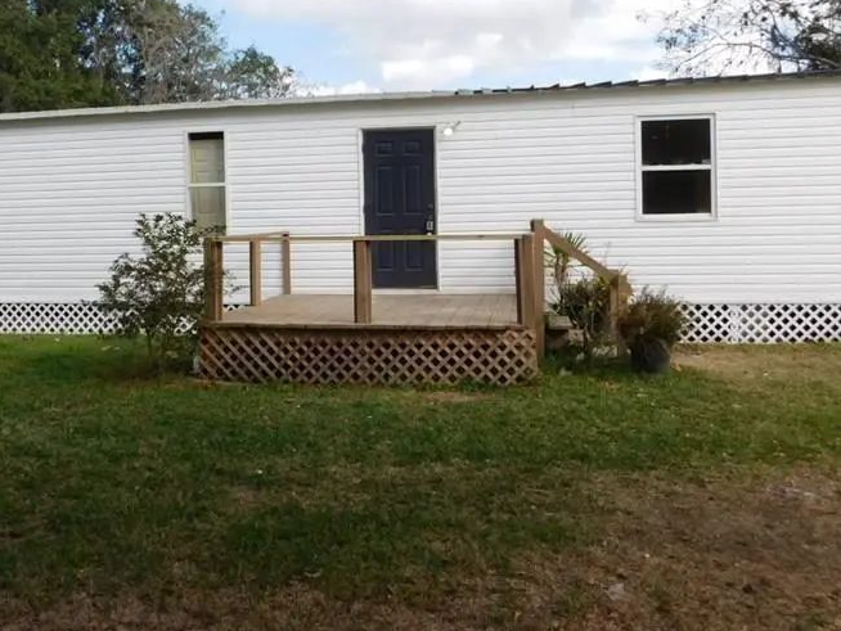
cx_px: 310
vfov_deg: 39.4
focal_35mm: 36
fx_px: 875
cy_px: 233
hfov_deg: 50.8
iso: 125
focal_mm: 4
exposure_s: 1/1000
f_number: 3
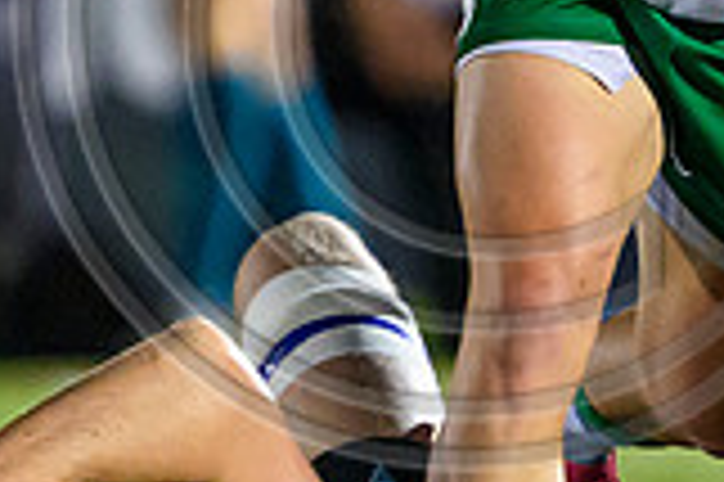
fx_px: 51793
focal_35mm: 2578
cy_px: 348
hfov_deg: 0.8
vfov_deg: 0.5
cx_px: 778
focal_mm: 400
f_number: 3.2
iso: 8000
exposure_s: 1/1000
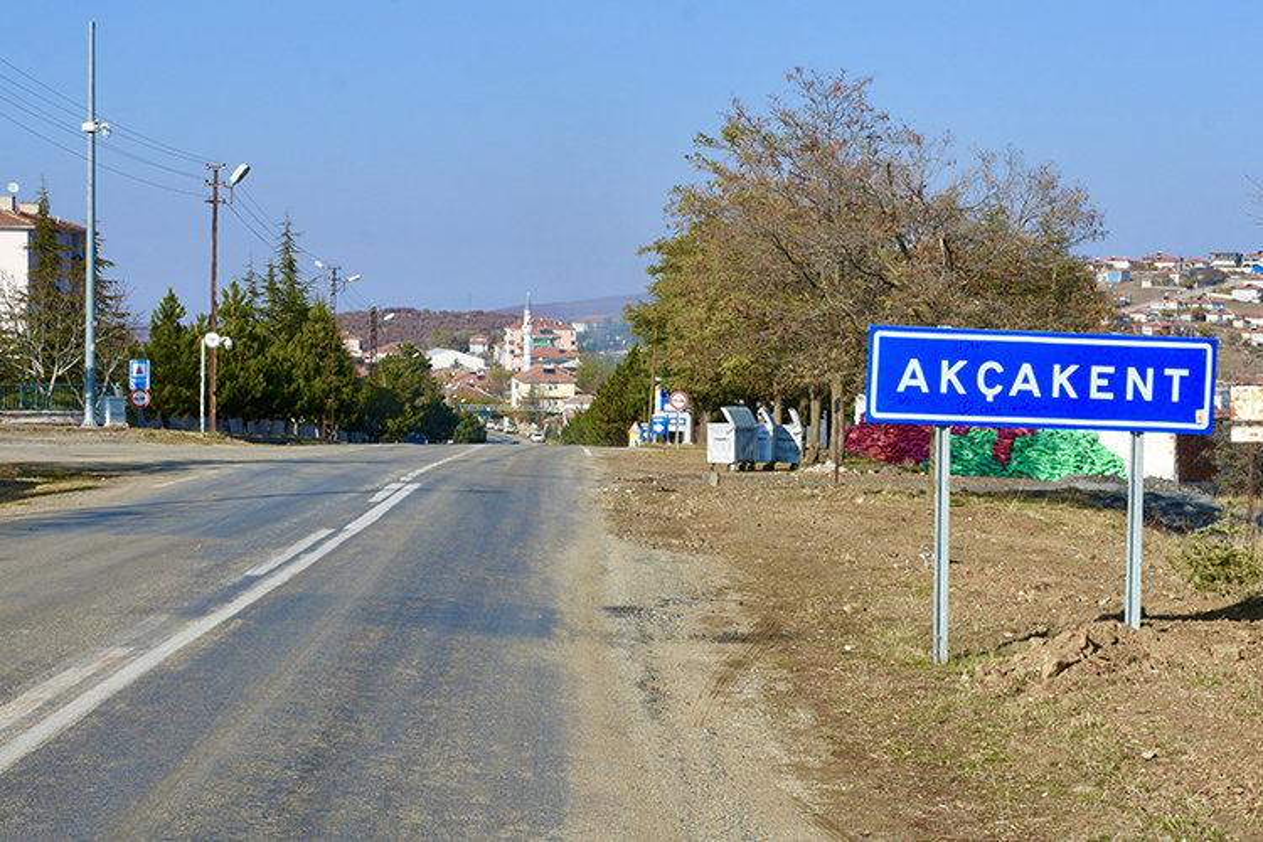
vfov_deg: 28.1
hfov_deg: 41.1
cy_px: 421
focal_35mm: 48
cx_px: 632
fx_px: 1684
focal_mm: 32
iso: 200
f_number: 14
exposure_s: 1/250
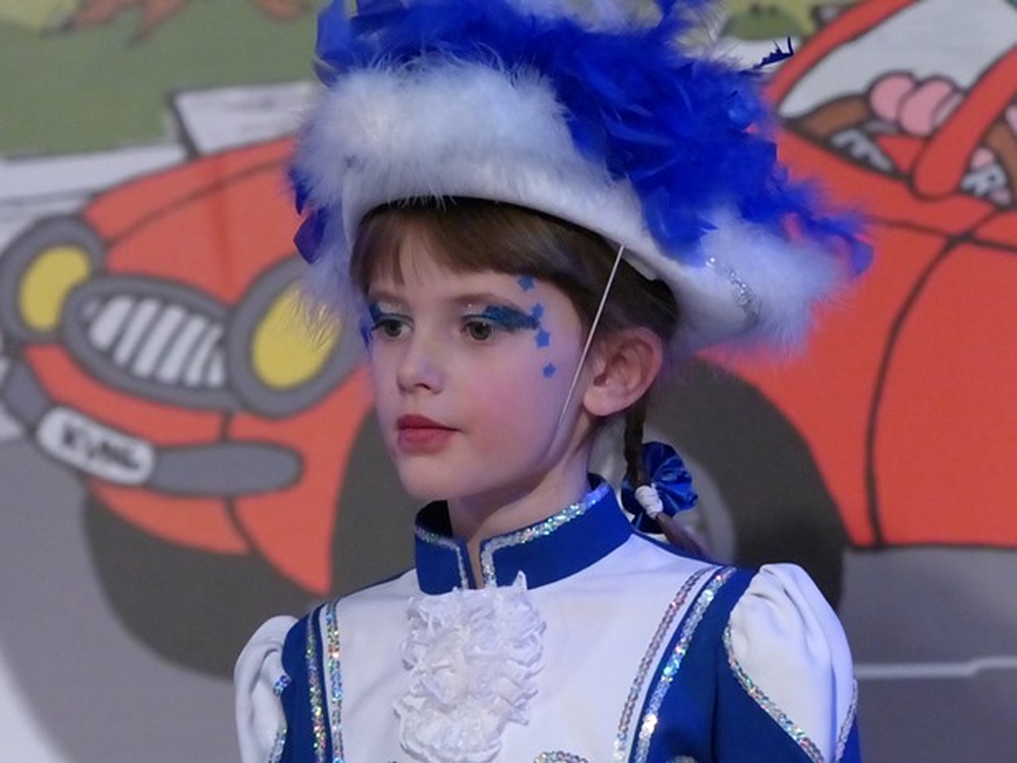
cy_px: 382
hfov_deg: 5.7
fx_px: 10140
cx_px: 508
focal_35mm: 345
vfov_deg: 4.3
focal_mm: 62.1
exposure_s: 1/400
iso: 1600
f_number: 4
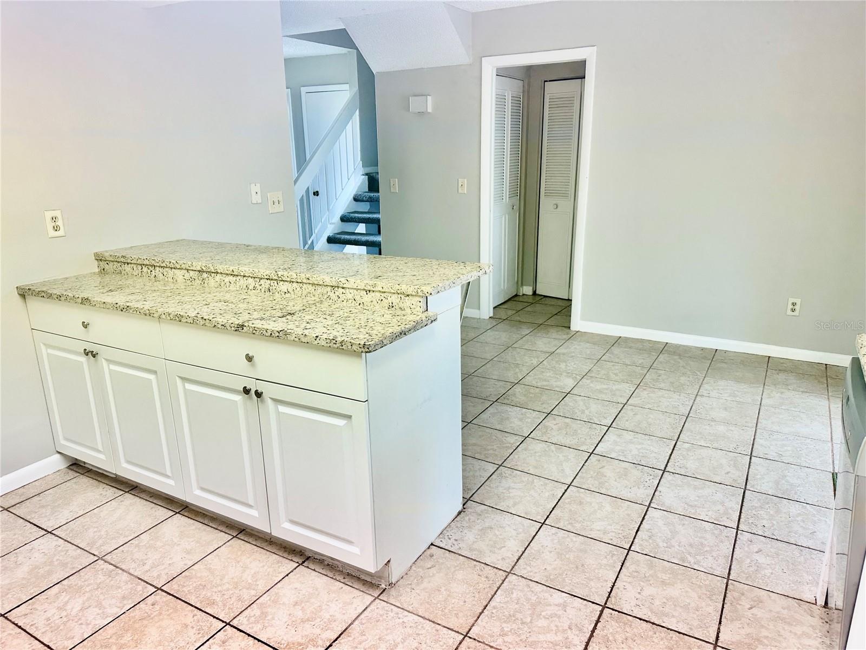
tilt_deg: -16.4
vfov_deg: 56.8
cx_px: 433
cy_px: 325
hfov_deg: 71.6
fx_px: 600
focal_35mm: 24
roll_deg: +1.1
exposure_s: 1/120
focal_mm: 6.86
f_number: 1.78
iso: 125
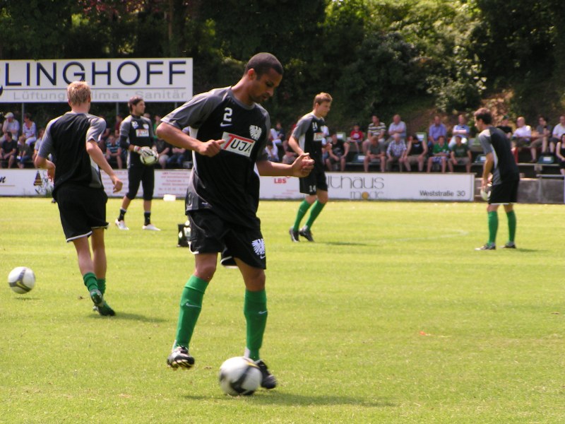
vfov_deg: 8.2
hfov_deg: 11.0
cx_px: 282
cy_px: 212
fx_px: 2938
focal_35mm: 180
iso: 50
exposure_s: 1/250
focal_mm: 27.5
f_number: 4.5
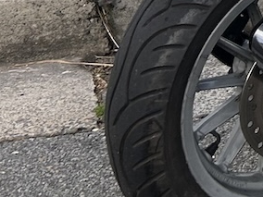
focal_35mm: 156
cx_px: 635
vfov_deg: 8.6
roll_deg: -1.0
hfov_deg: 10.8
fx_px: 1185
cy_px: -299
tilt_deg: -6.2
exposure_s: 1/552
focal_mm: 5.7
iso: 50
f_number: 1.5
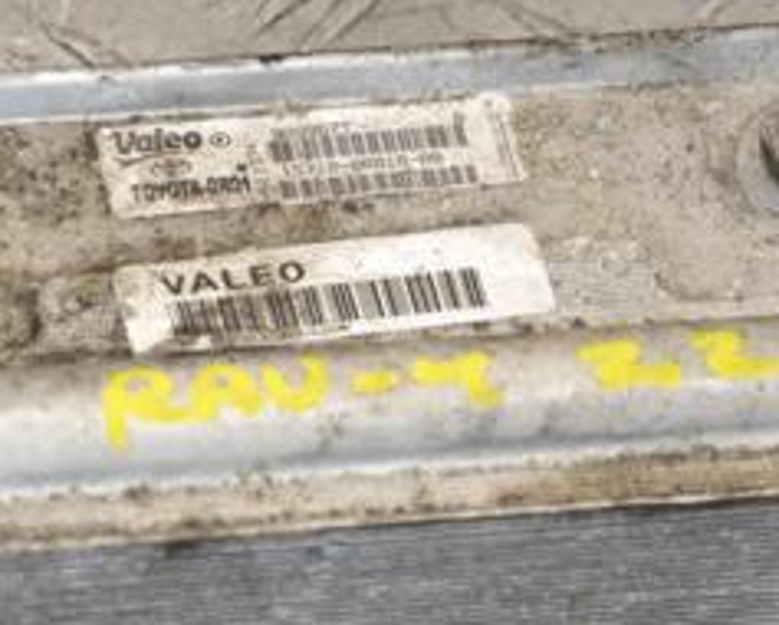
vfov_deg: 6.2
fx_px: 5746
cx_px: 404
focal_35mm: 249
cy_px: 391
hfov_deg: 7.8
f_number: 5.6
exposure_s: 1/200
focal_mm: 70
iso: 800
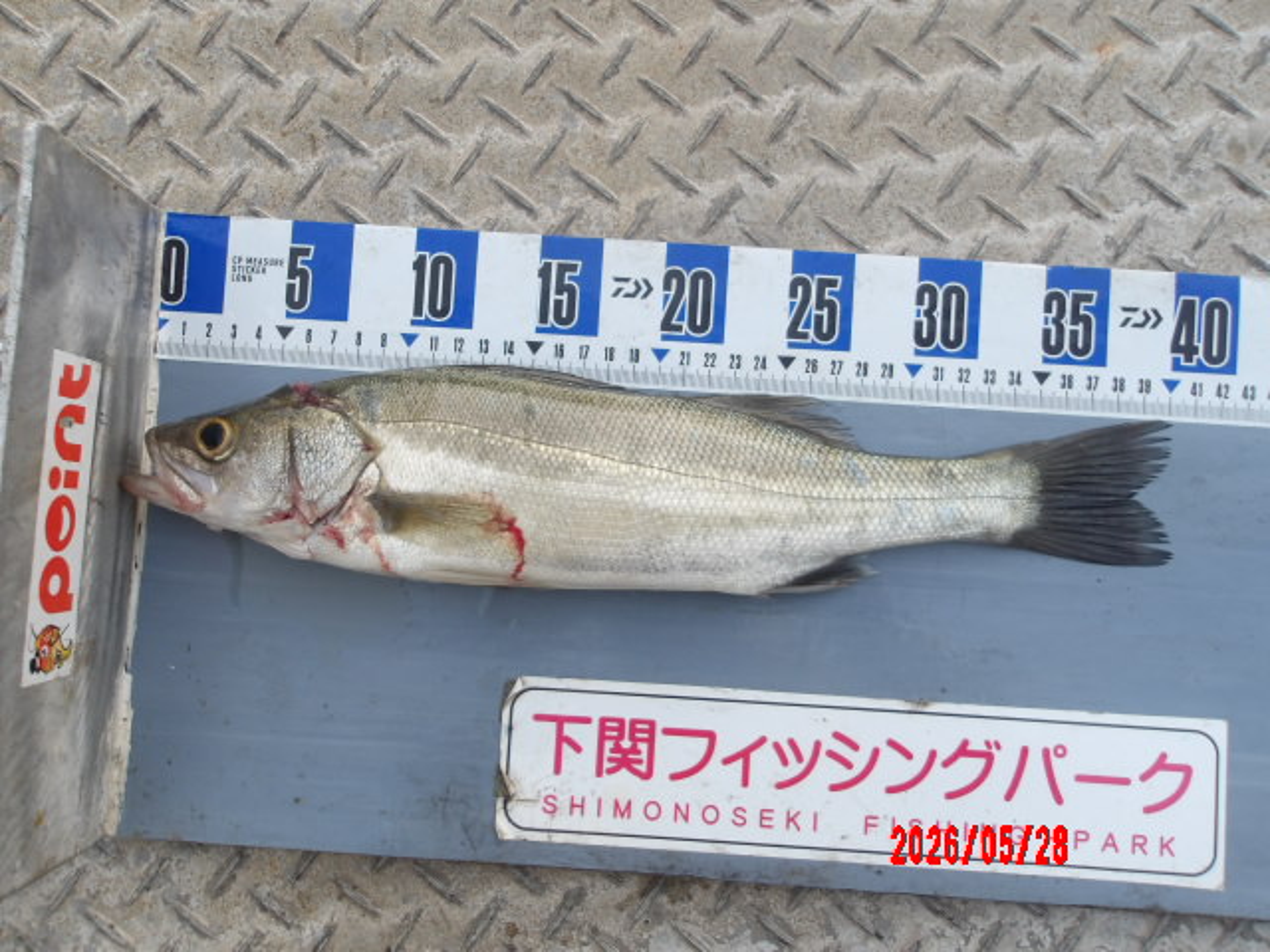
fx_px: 991
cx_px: 635
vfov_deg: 51.4
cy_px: 476
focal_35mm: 27
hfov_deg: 65.3
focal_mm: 4.9
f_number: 3
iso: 100
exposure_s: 1/108
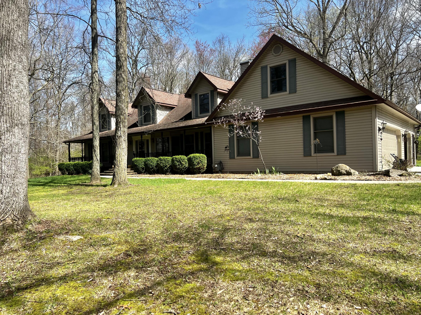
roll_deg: +1.7
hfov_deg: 67.3
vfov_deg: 53.1
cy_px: 158
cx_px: 210
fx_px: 316
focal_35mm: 26
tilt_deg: +0.1
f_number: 1.5
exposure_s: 1/1972
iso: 50
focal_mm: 5.7
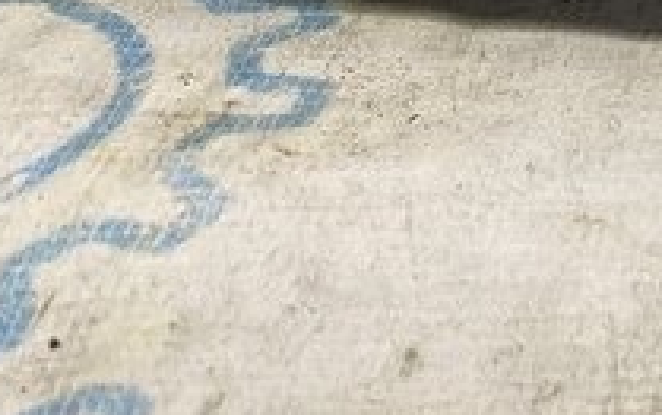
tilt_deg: -18.1
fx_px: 2438
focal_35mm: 135
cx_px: 1372
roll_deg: -3.0
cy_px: -434
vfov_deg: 9.1
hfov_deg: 13.1
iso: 100
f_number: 1.8
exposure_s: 1/100
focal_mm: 4.25
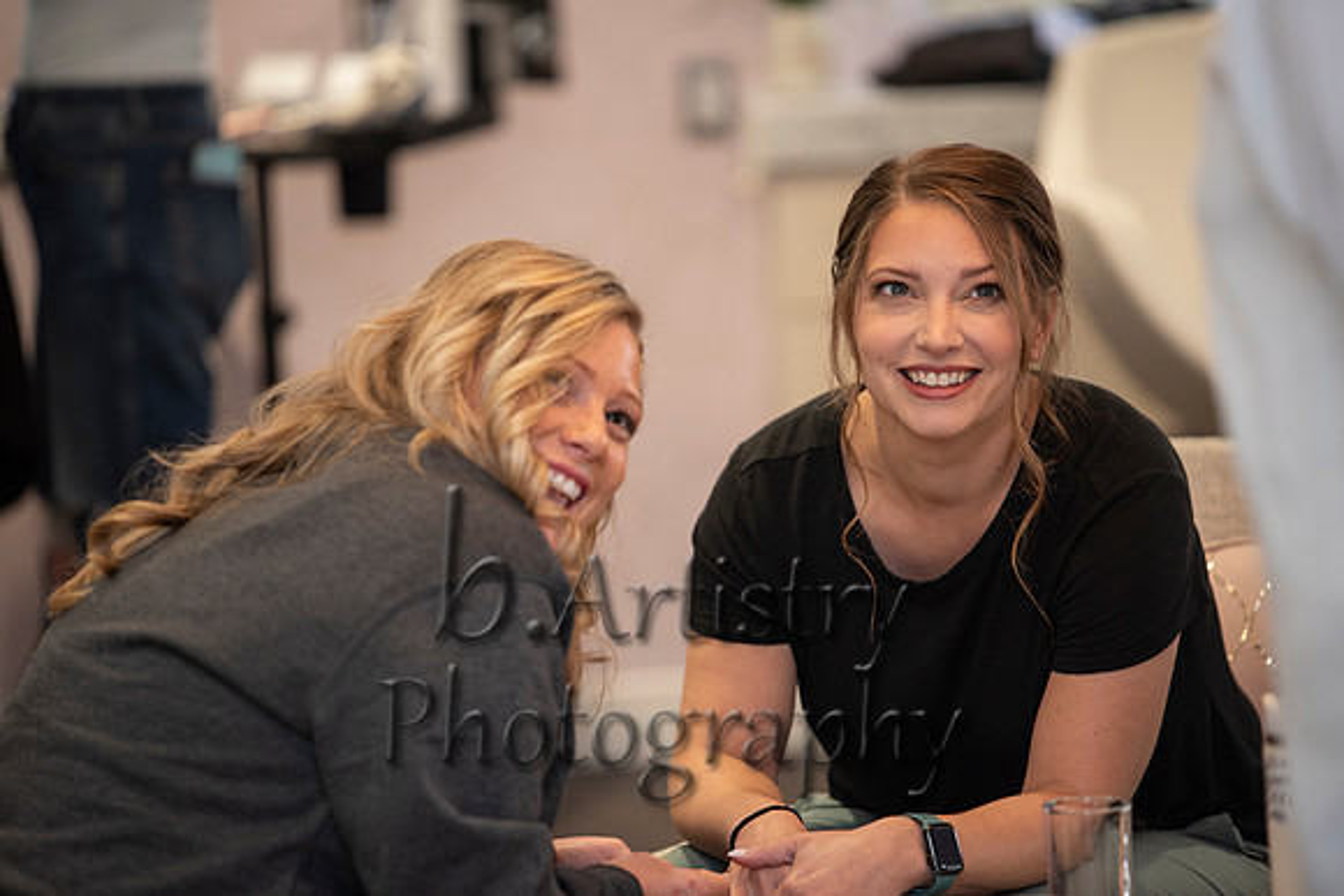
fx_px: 7468
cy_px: 448
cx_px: 672
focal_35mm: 200
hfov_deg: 10.3
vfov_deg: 6.9
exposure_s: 1/200
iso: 640
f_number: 2.8
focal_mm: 200
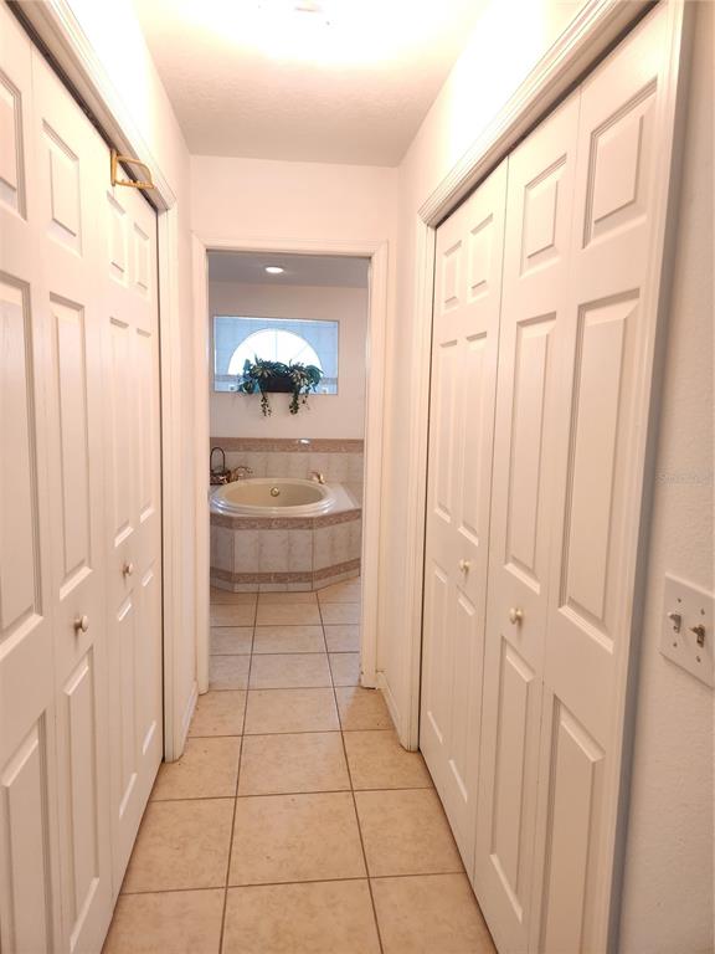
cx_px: 358
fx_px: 633
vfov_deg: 73.9
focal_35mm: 23
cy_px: 477
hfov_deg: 58.9
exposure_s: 1/120
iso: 200
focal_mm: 5.4
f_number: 1.8
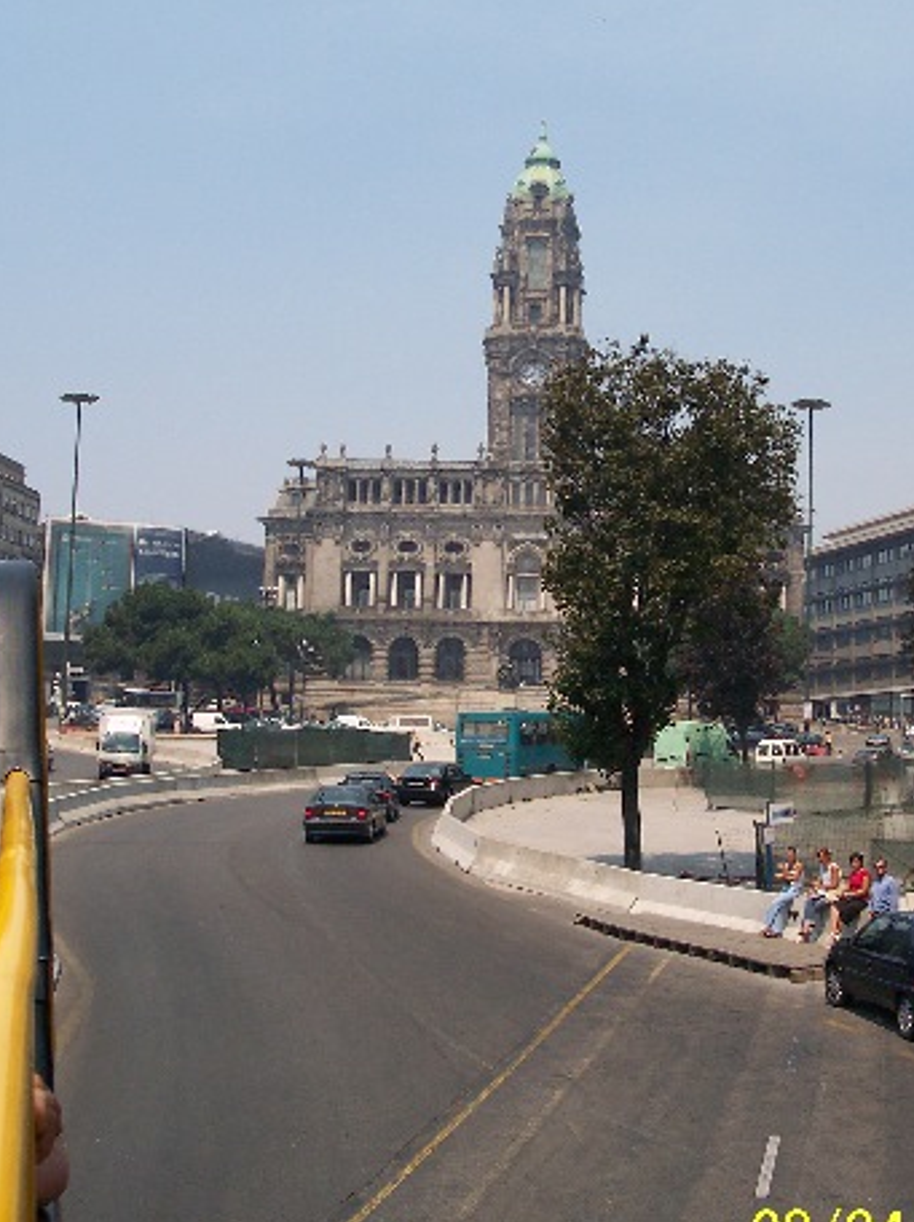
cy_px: 536
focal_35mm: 50
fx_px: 1764
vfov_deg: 38.2
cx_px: 586
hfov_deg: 28.9
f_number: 4.8
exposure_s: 1/700
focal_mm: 8
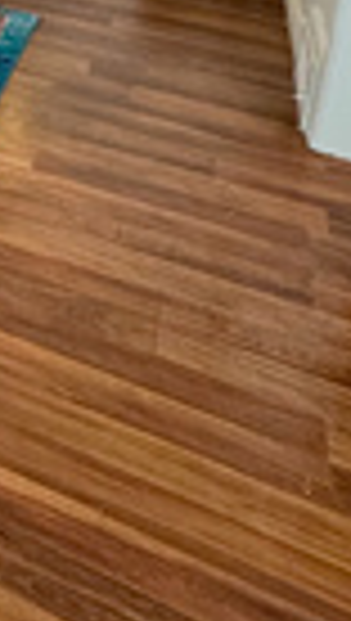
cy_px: -140
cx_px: -302
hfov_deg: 17.7
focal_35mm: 53
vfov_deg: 32.0
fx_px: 874
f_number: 2.2
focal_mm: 2.22
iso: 320
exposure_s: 1/120
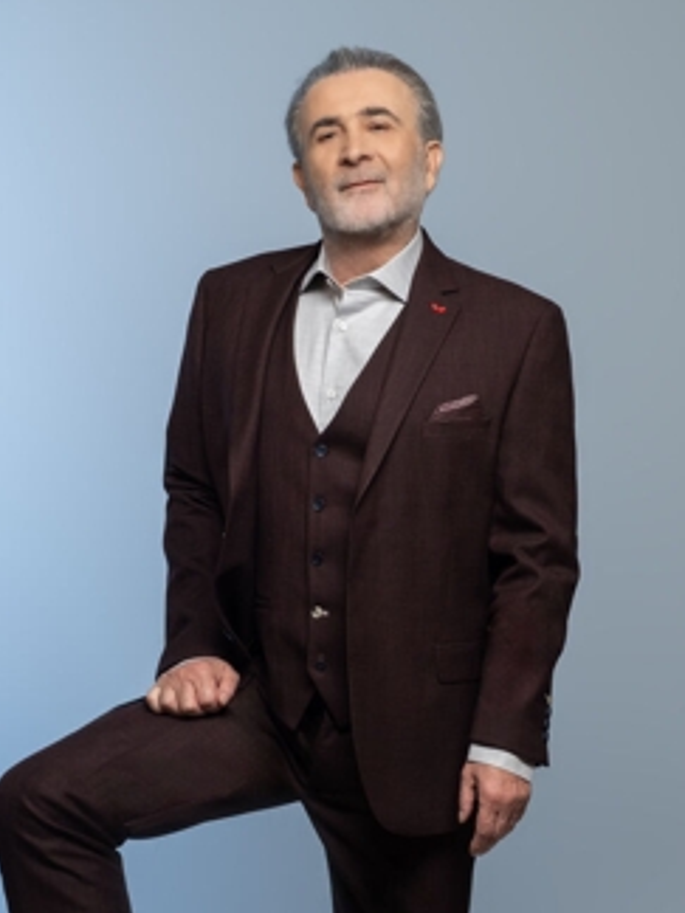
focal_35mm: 112
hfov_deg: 13.2
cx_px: 295
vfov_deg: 17.5
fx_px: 2955
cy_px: 631
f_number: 8
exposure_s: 1/125
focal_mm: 38.8
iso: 640
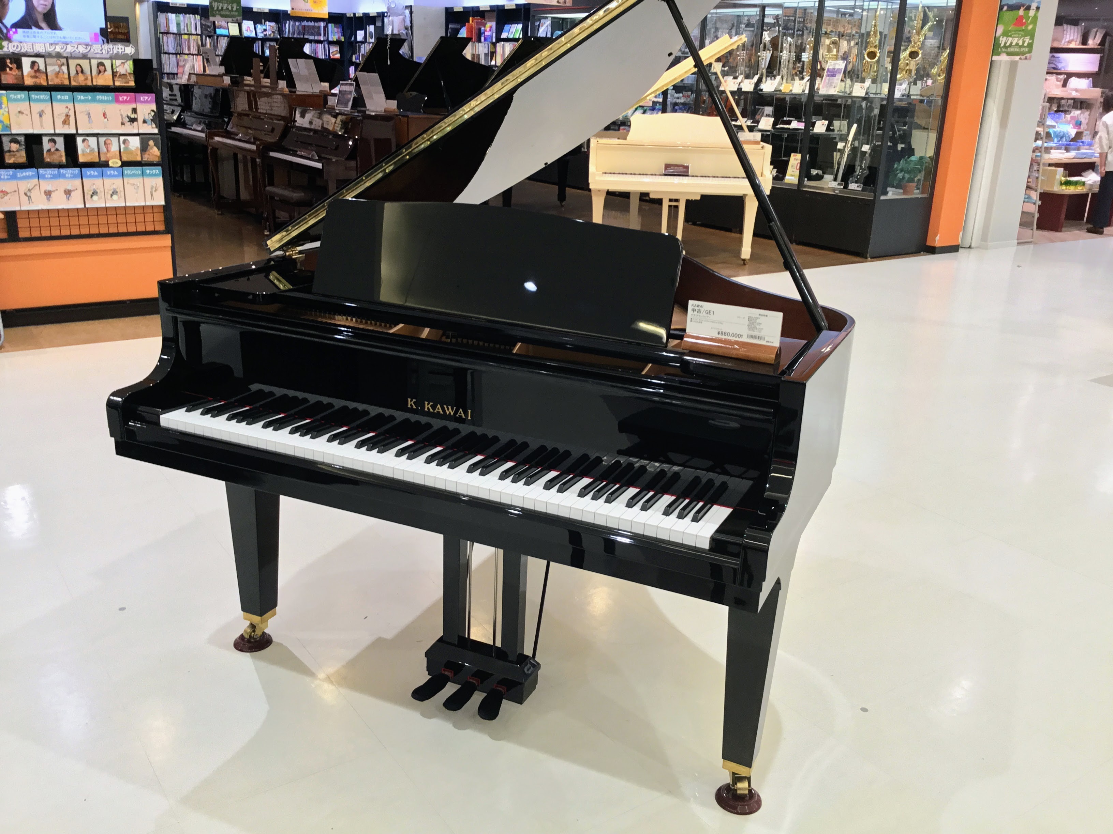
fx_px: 997
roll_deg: -2.8
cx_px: 556
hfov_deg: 58.4
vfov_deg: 45.4
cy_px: 417
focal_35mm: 31
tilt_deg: -18.1
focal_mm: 3.3
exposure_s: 1/30
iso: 40
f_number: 2.4
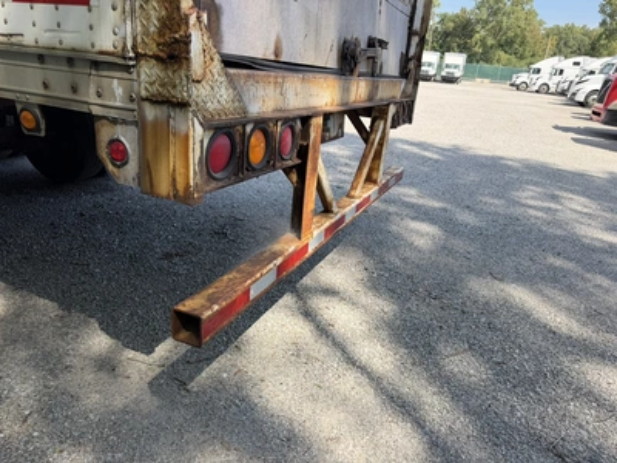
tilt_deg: -23.6
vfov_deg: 56.8
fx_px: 428
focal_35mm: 24
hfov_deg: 71.6
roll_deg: -2.8
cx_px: 308
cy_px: 232
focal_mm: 6.76
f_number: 1.78
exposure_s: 1/1018
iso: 80
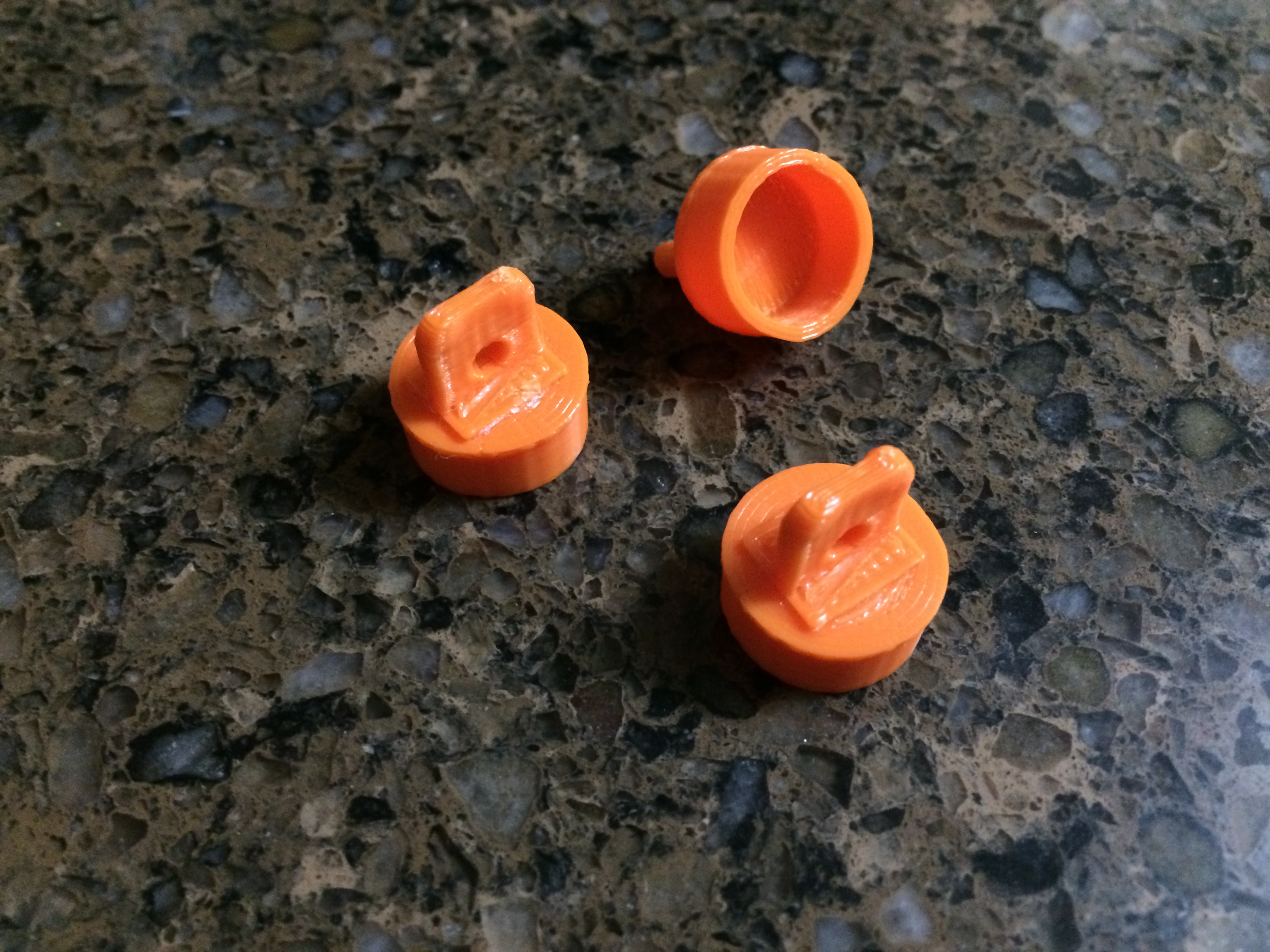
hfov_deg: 61.7
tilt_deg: -56.2
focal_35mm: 29
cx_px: 635
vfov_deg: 48.2
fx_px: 1064
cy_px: 476
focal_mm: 4.15
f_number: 2.2
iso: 400
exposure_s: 1/15
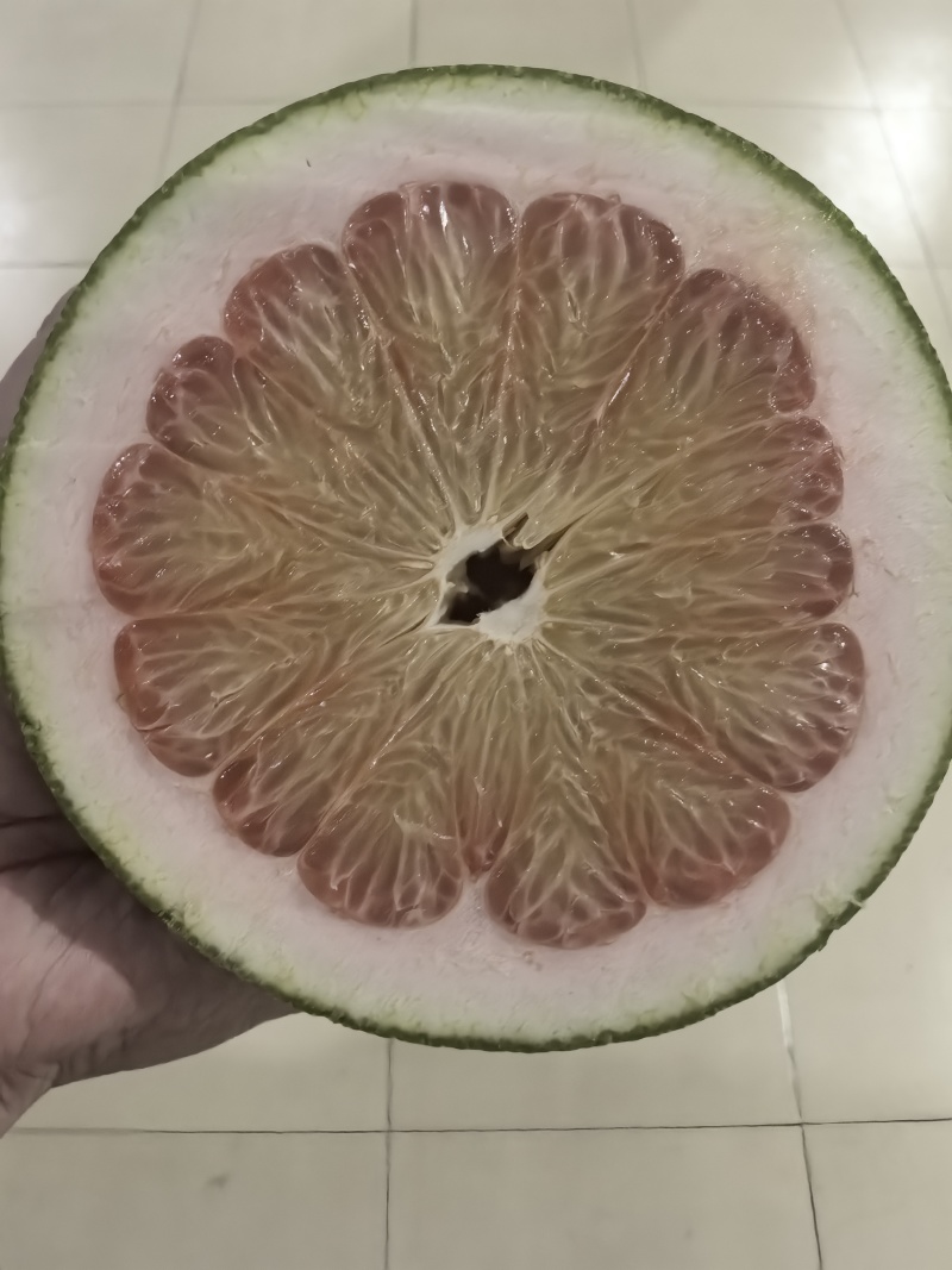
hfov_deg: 51.3
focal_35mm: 27
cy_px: 635
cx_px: 476
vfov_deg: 65.3
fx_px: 990
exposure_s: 1/143
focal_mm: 6.98
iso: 6400
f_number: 4
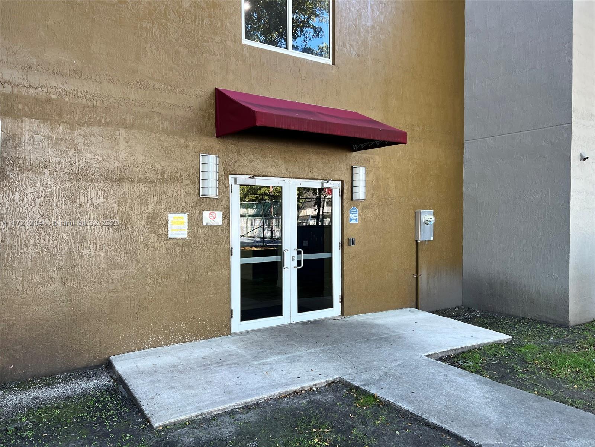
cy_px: 224
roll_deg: +0.6
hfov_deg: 67.3
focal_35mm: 26
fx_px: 447
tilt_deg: -1.1
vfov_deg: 53.1
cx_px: 298
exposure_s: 1/121
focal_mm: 5.7
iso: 50
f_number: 1.5
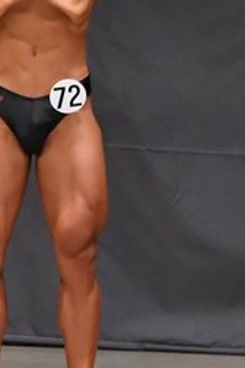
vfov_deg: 3.3
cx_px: -14
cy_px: 112
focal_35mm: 622
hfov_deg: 2.2
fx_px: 6349
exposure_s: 1/400
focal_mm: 135
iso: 6400
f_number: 5.6
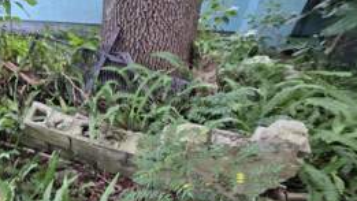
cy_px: 155
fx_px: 246
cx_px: 40
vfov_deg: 42.8
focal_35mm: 26
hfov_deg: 61.3
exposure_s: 1/120
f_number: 1.9
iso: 200
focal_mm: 2.2
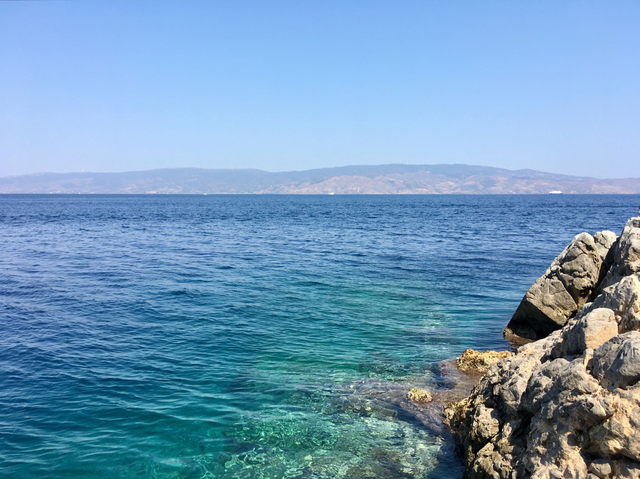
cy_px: 240
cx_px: 320
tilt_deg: -4.9
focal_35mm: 29
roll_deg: -0.6
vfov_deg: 48.2
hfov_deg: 61.7
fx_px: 536
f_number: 2.2
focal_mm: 4.15
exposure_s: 1/1083
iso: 25
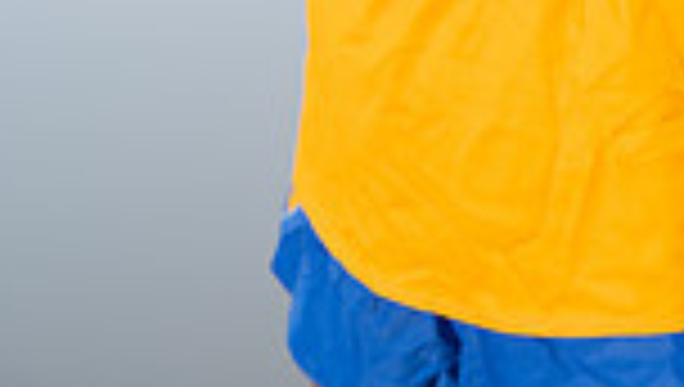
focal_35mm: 161
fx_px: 2924
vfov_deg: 7.0
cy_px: -621
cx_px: 508
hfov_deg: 13.3
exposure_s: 1/400
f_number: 4.5
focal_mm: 52
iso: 250
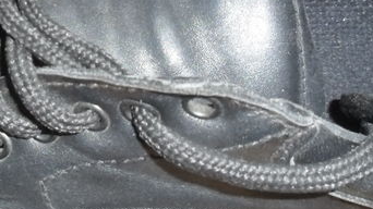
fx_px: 850
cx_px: 92
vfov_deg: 13.6
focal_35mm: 86
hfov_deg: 24.5
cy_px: -56
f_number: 8.9
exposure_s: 1/45
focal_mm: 4.9
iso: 160
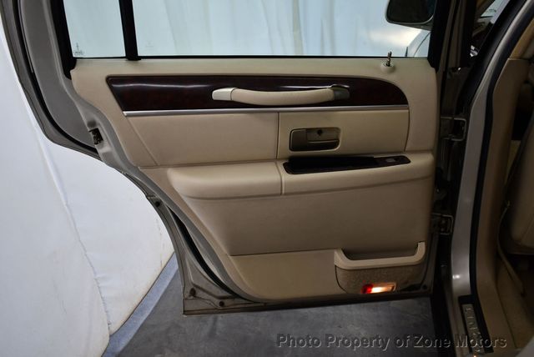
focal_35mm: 36
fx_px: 534
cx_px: 267
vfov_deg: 36.9
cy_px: 178
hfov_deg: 53.1
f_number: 3.5
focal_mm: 18
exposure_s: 1/250
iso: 640
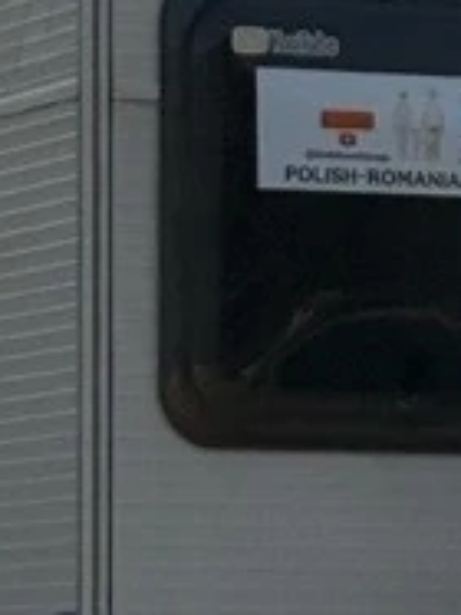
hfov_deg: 4.3
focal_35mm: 343
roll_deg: -0.1
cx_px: 207
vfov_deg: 5.8
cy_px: 178
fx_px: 6098
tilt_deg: +3.0
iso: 64
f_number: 1.78
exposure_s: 1/9901
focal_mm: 6.76
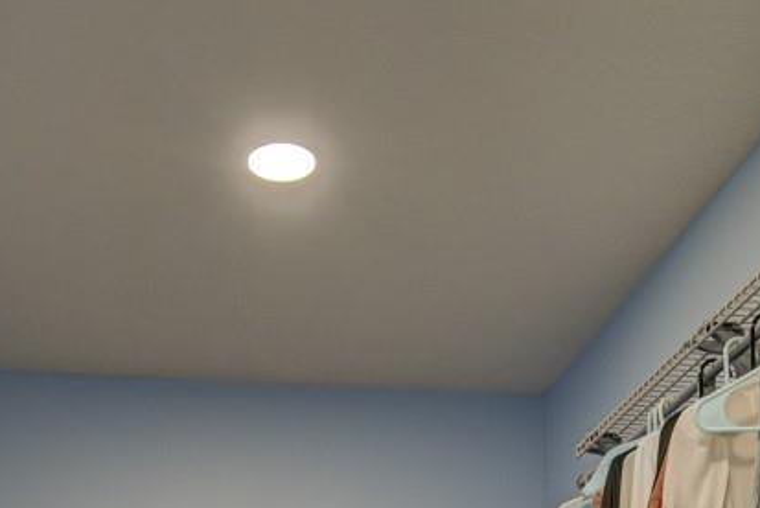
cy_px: 850
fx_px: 1965
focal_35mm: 93
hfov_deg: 21.9
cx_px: 335
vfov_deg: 13.5
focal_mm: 24
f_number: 8
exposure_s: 1/8
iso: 400
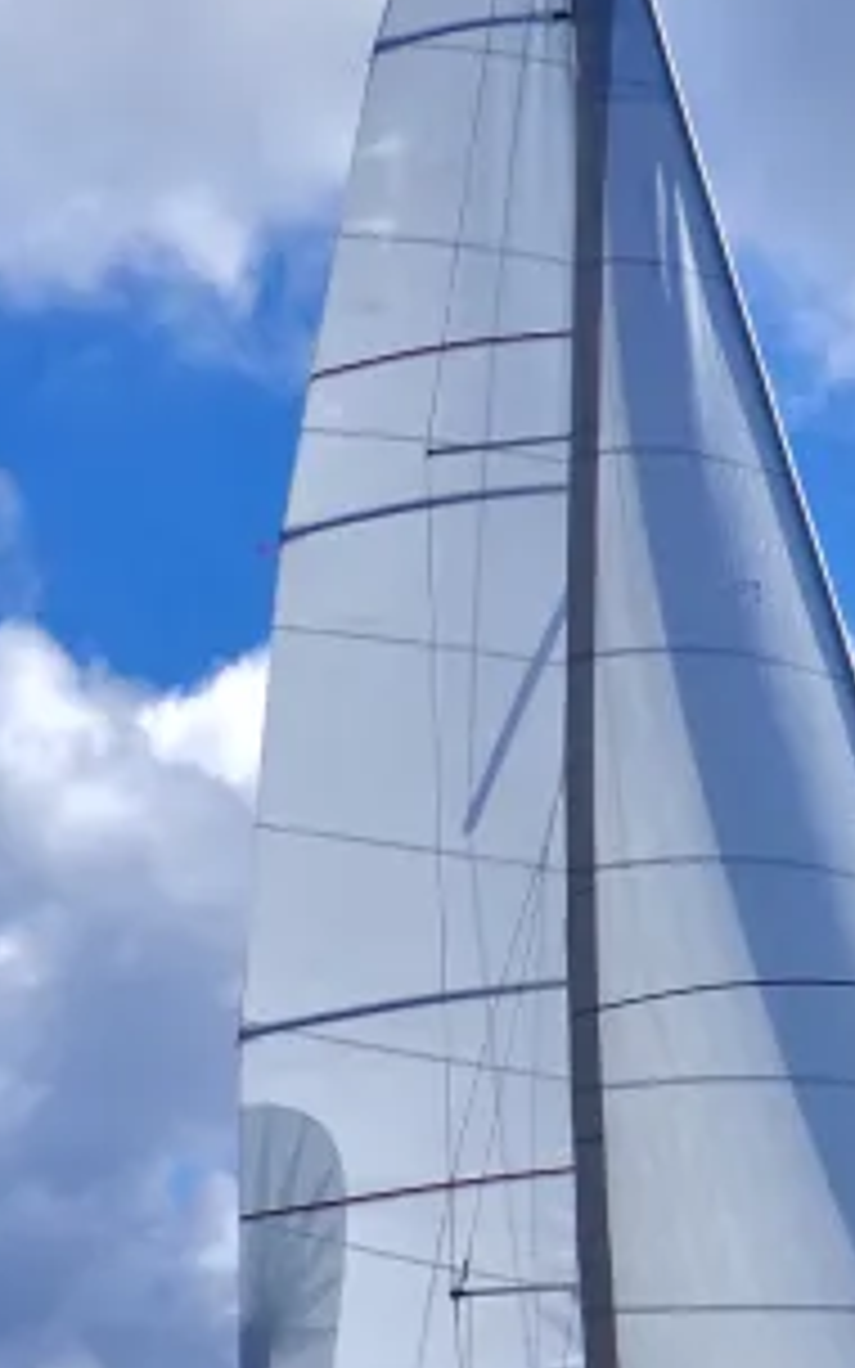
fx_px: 4735
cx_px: 990
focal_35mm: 127
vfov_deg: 16.4
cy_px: 929
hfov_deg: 10.2
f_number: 11
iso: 200
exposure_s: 1/1250
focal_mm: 28
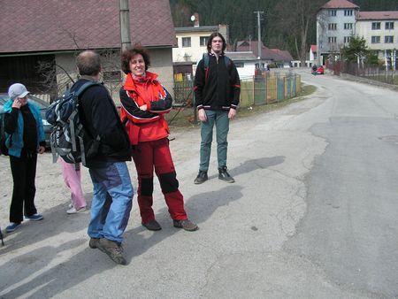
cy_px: 150
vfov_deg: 39.7
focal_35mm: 36
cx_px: 199
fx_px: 414
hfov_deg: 51.3
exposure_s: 1/400
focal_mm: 6
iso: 50
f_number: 3.2
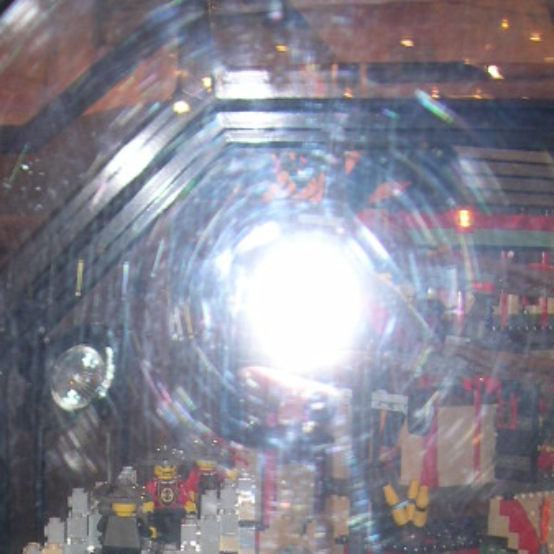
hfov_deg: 16.9
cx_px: 76
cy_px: 750
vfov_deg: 16.0
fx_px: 1847
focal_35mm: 102
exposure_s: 1/60
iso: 100
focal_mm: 8
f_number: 2.8
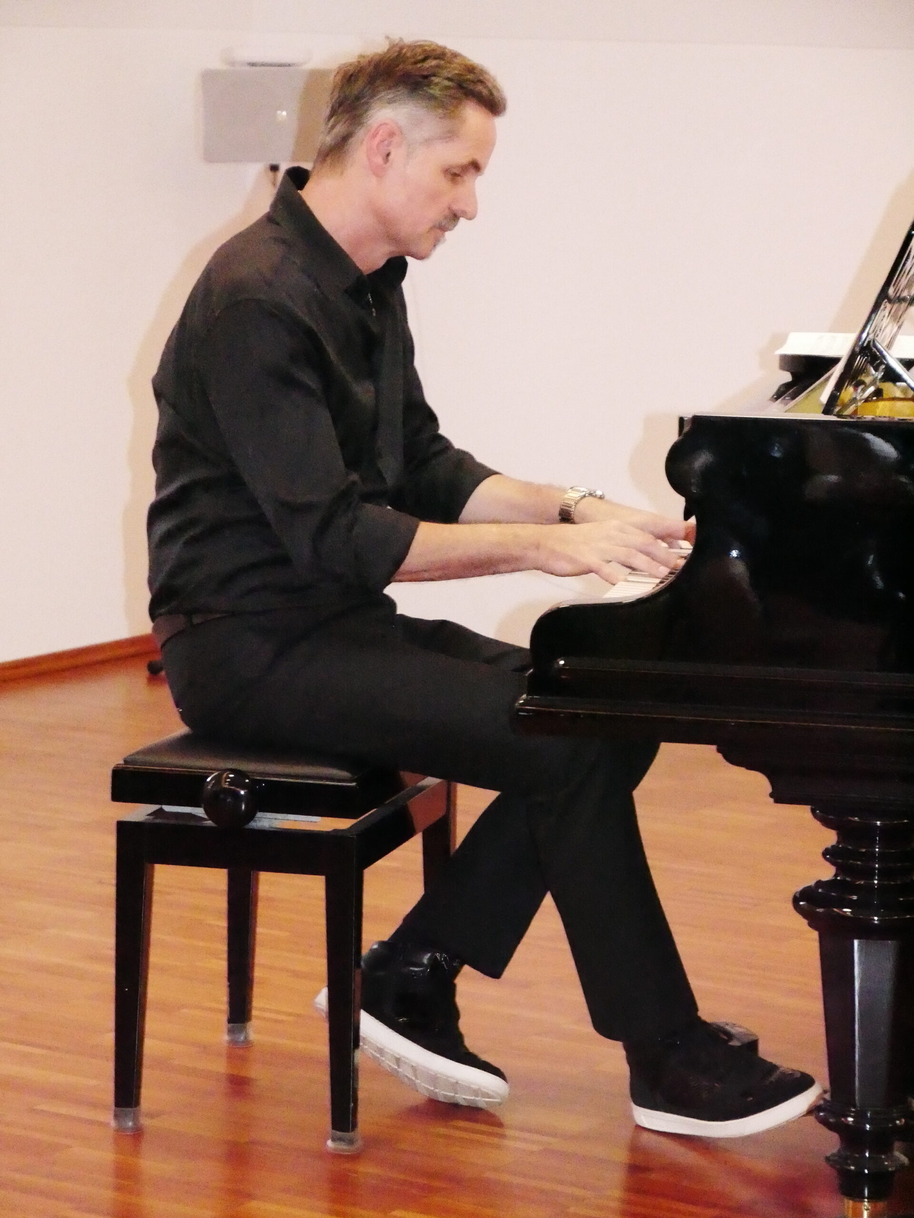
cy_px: 609
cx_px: 457
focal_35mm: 120
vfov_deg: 16.4
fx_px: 4225
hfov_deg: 12.3
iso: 25600
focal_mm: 60
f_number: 5.6
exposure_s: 1/125
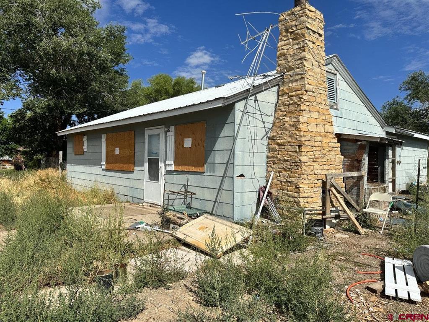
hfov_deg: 71.6
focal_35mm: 24
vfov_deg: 56.8
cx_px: 214
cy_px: 161
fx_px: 297
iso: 80
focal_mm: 6.9
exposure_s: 1/8197
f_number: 1.8
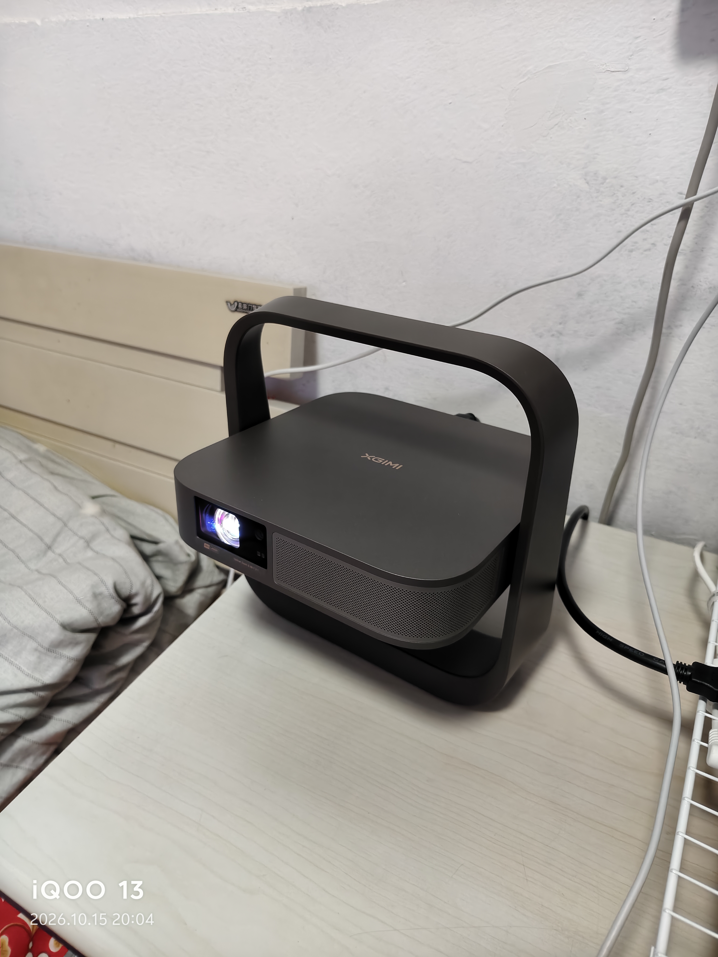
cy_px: 478
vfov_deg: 73.9
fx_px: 636
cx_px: 359
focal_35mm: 23
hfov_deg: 58.9
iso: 1066
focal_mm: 5.56
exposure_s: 1/48
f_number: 1.88
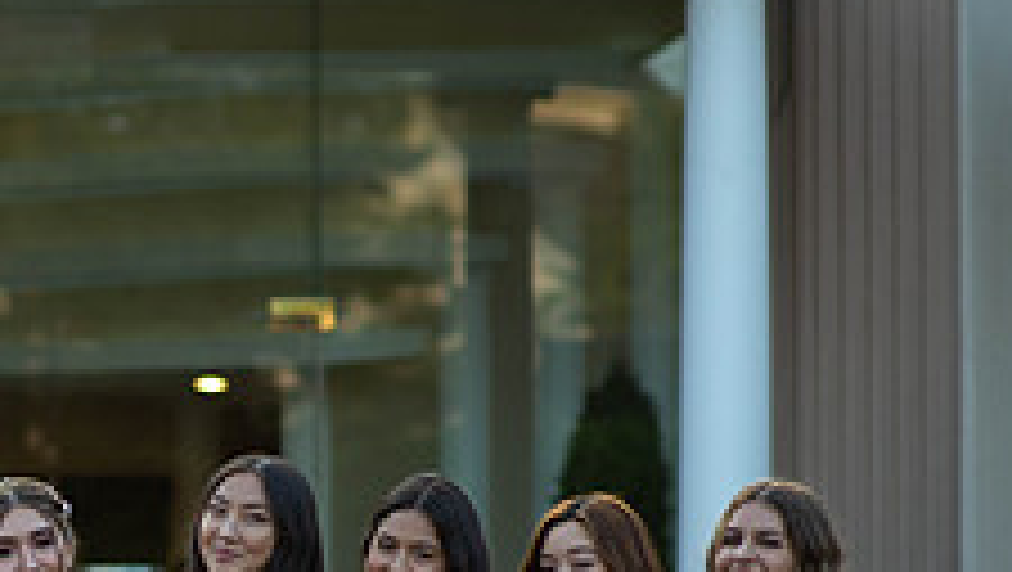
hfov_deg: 9.4
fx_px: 6150
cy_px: 734
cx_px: 81
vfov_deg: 5.3
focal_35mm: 229
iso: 250
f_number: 2
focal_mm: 85
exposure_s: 1/1000
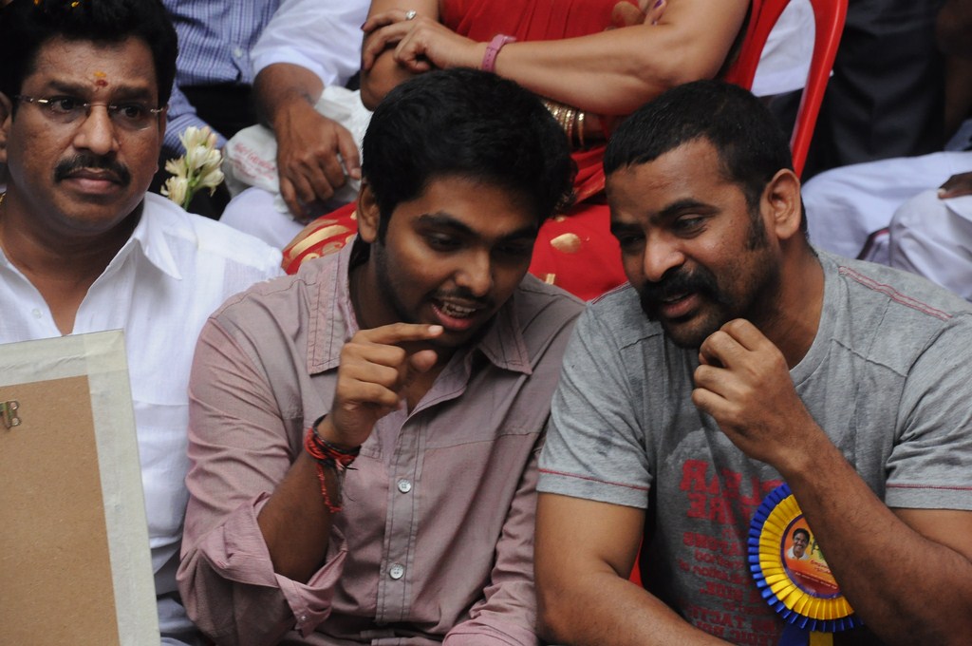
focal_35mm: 158
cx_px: 486
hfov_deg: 13.1
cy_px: 323
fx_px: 4247
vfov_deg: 8.7
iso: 1250
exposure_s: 1/125
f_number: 11
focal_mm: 105
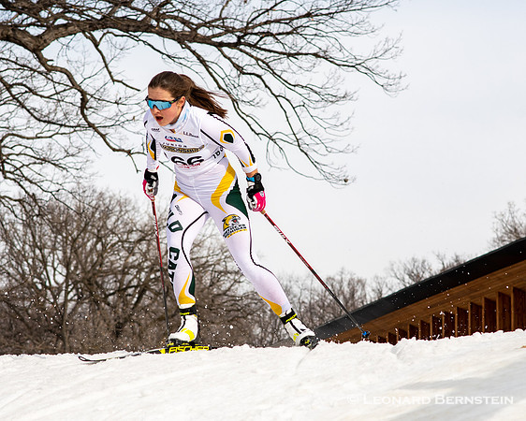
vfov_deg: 10.6
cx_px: 265
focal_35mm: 145
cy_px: 211
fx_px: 2261
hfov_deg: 13.3
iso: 400
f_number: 5.6
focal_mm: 85
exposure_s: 1/2000
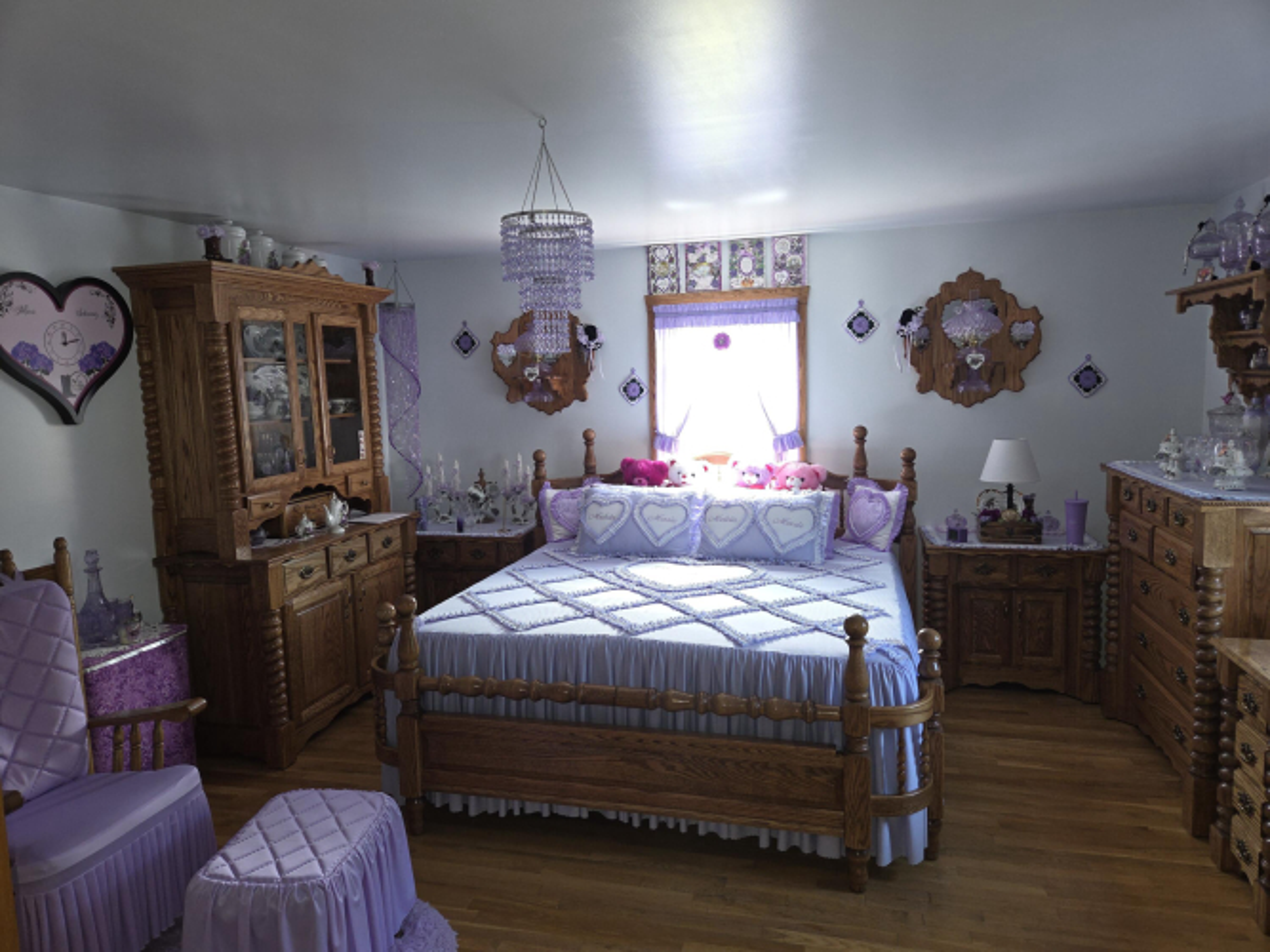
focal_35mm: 23
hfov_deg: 73.9
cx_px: 635
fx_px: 844
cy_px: 476
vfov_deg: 58.9
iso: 100
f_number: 1.8
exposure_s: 1/30
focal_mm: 5.4
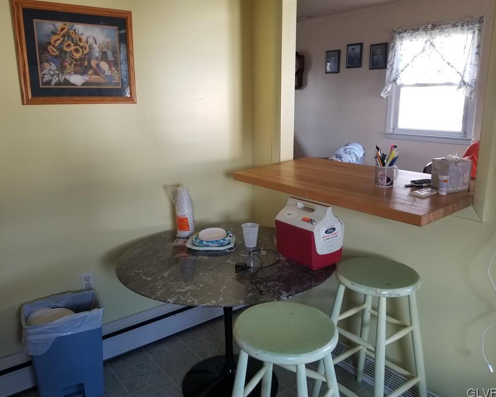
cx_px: 227
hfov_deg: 62.1
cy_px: 200
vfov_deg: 51.5
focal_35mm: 28
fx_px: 411
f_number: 1.7
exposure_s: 1/50
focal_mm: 4.25
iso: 80
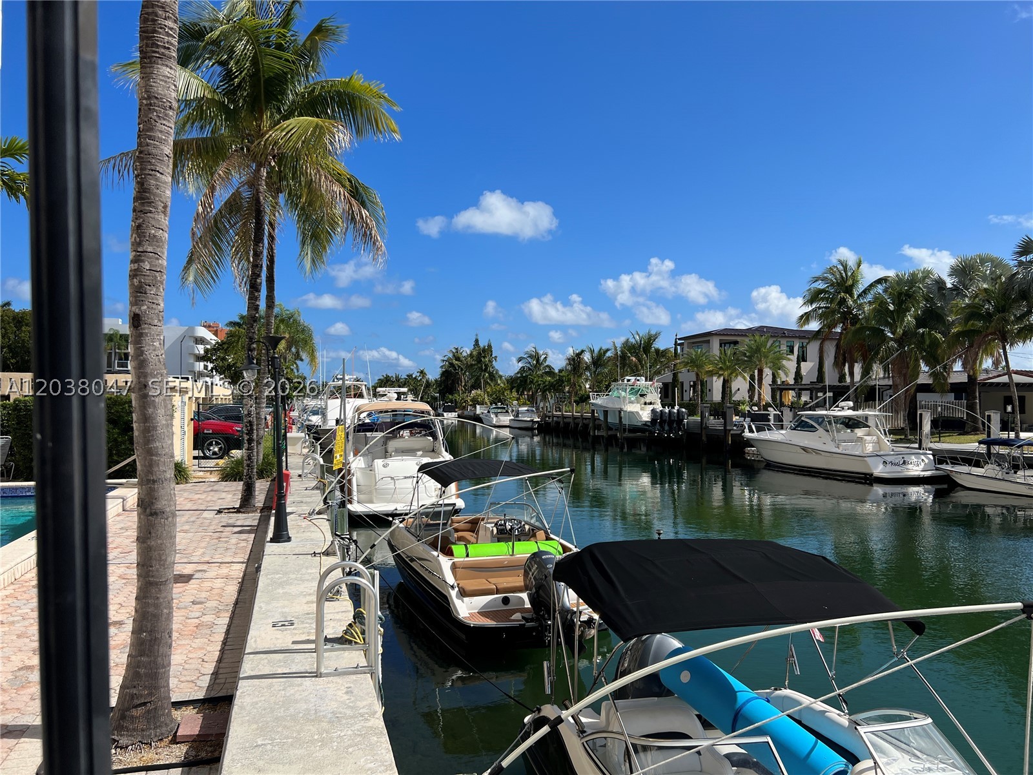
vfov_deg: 53.1
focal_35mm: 26
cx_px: 516
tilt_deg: -0.1
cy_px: 388
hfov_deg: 67.3
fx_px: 776
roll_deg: -0.5
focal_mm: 5.7
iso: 50
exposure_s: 1/6211
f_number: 1.5
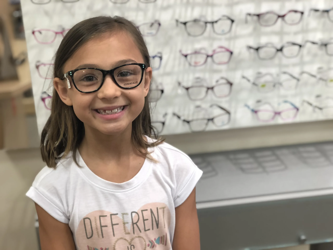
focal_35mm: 57
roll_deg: +2.6
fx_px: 548
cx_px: 166
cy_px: 125
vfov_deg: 25.7
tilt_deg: -21.1
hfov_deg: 33.8
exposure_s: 1/60
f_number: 2.8
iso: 200
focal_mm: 6.6
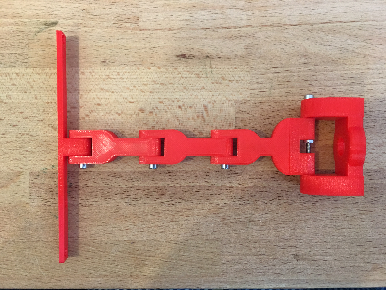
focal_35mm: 29
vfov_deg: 48.2
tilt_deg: -89.2
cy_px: 145
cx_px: 193
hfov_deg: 61.7
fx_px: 323
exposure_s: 1/15
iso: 80
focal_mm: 4.15
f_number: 2.2
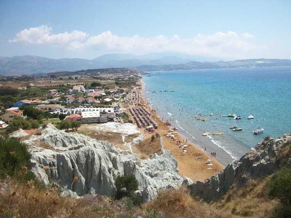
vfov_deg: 40.7
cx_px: 146
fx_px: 294
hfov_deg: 52.6
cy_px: 109
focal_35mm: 35
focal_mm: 6.3
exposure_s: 1/200
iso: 80
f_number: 8.8
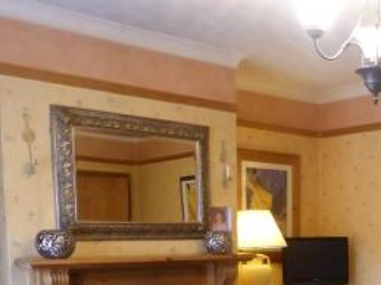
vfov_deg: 25.2
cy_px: 308
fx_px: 594
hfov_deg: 33.2
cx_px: 360
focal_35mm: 54
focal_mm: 4.3
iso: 400
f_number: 3.3
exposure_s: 1/25
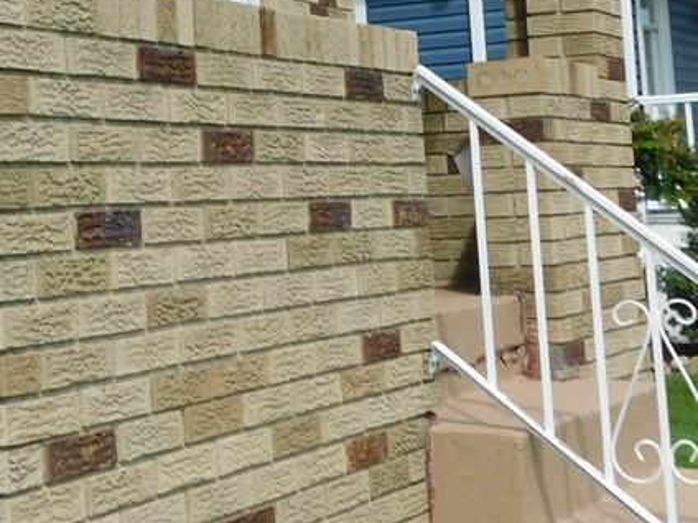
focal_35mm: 87
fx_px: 1754
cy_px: -12
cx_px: 53
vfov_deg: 16.6
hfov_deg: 21.9
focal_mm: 6.3
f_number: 7
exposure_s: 1/400
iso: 125
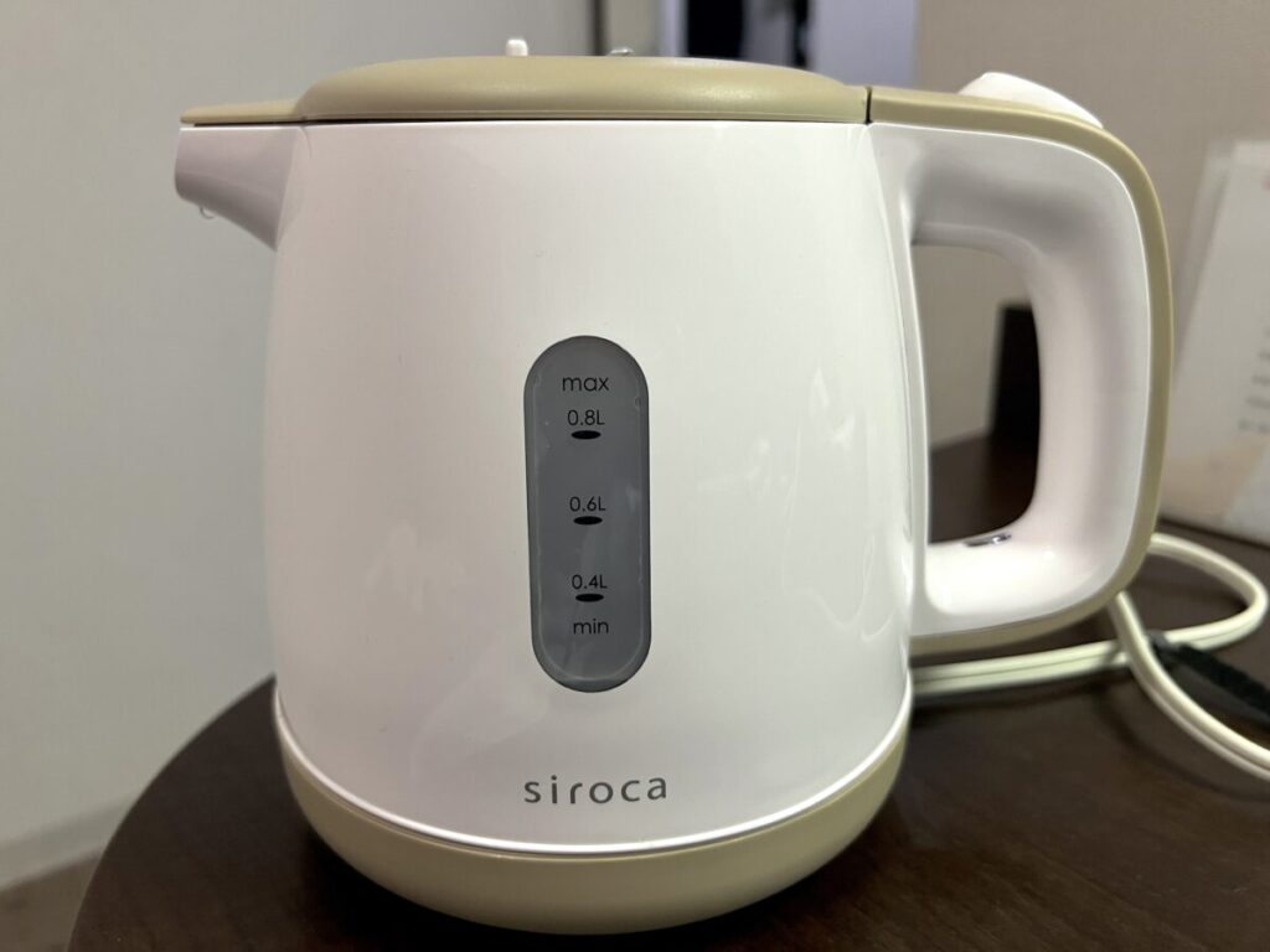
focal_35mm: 26
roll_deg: +1.6
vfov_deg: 53.1
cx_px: 635
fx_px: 954
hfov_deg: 67.3
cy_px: 476
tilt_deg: -18.6
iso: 125
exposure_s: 1/50
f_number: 1.5
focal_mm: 5.7
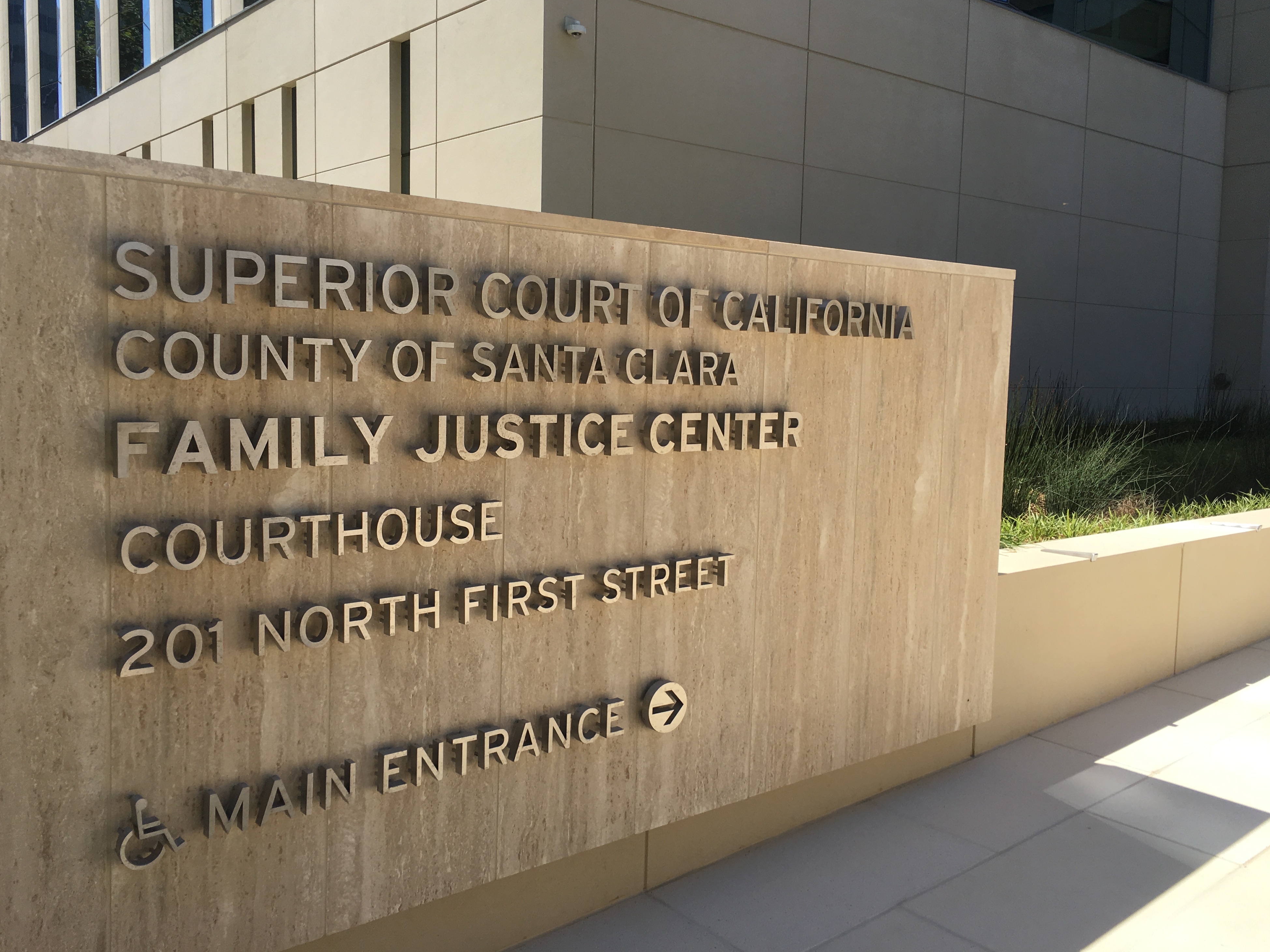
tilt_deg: -4.5
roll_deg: -1.0
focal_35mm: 30
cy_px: 462
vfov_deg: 46.8
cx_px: 615
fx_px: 1101
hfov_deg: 60.0
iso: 25
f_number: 2.2
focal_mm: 4.15
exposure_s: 1/1304
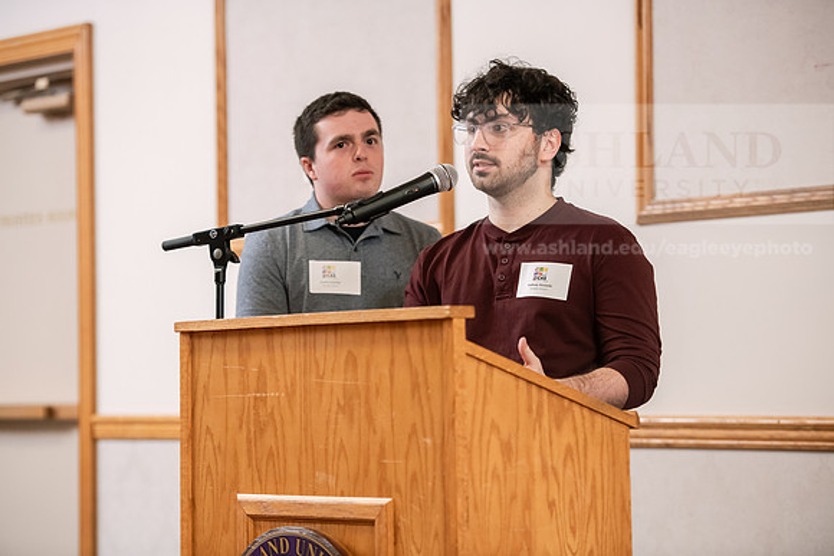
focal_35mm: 112
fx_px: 2595
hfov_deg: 18.3
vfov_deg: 12.2
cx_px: 417
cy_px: 278
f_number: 3.2
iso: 2500
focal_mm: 112
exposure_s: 1/200
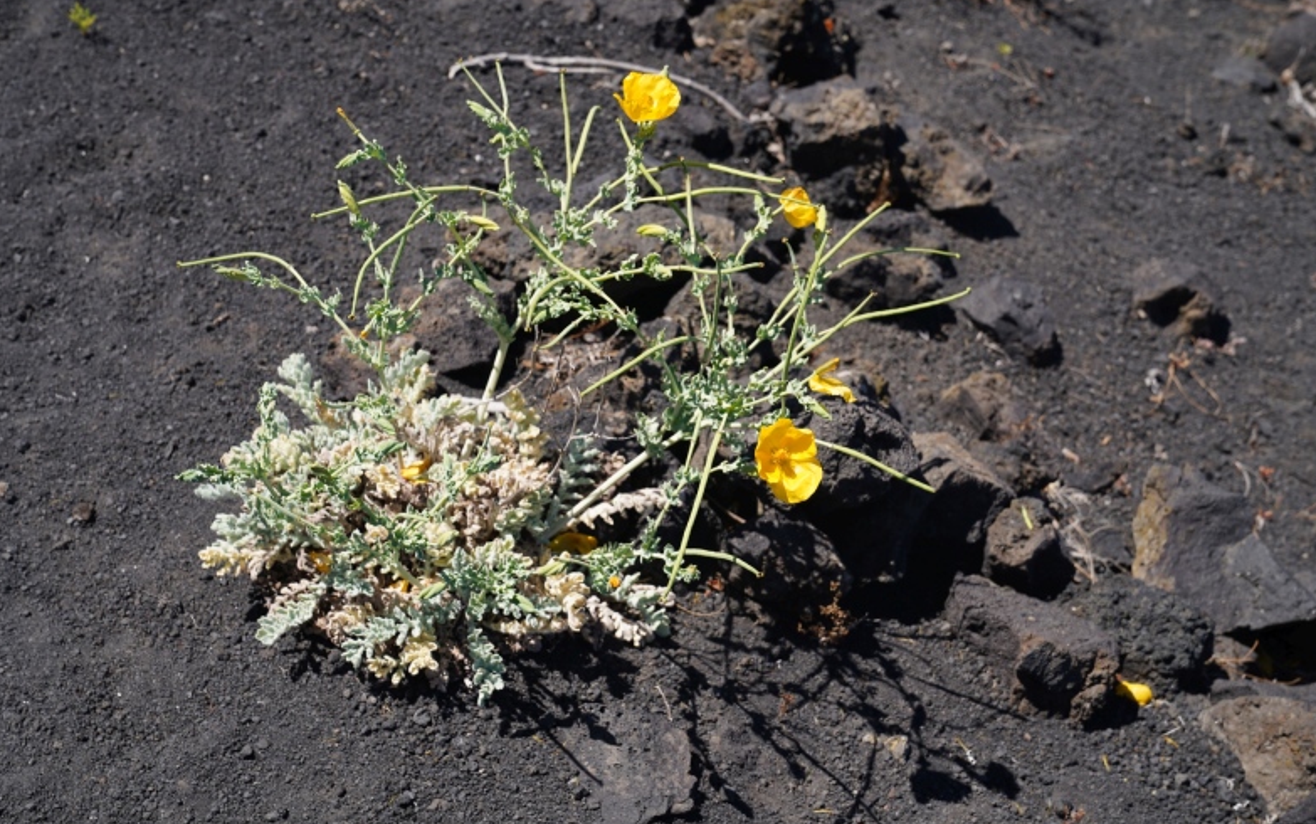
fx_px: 1830
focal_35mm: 51
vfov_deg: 25.4
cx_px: 667
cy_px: 403
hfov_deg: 39.6
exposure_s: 1/320
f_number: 5.6
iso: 100
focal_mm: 49
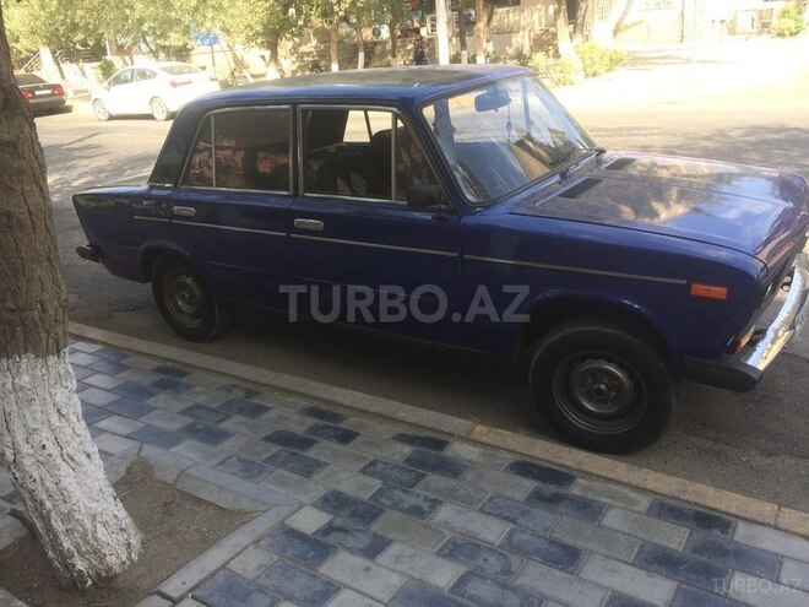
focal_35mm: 29
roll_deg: +1.9
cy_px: 304
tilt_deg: -24.3
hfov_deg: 61.7
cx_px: 404
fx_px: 678
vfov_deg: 48.2
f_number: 2.2
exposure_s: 1/402
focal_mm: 4.15
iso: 32
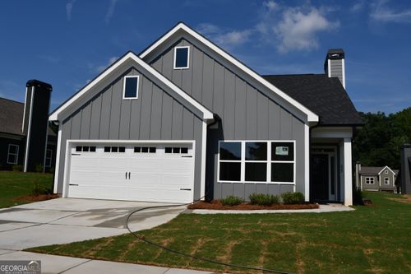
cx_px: 206
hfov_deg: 60.3
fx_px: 354
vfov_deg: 42.3
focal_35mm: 31
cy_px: 137
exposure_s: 1/500
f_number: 10
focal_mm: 21
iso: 100
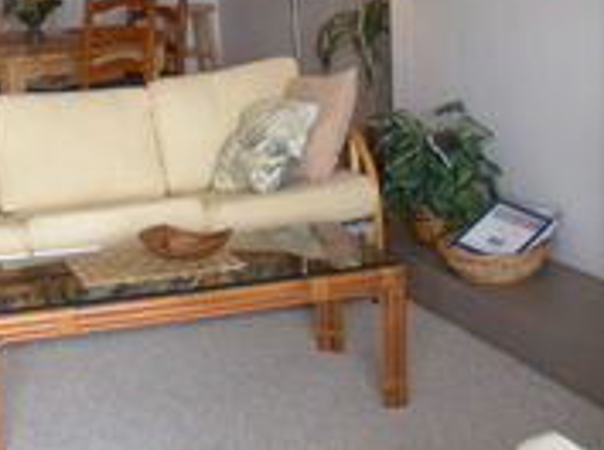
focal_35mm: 75
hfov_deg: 26.0
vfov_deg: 18.9
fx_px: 1306
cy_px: -17
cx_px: 280
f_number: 3.5
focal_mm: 6.3
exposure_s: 1/59.1
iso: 198
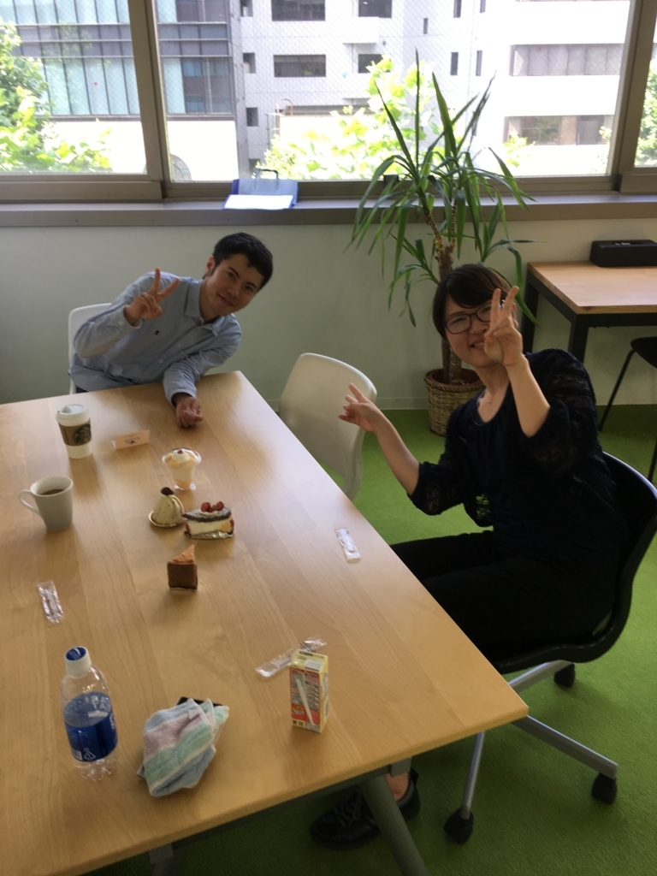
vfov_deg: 61.7
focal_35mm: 29
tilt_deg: -26.8
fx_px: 734
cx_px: 328
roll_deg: +0.6
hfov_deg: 48.2
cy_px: 438
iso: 32
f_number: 2.2
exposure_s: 1/60
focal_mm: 4.15
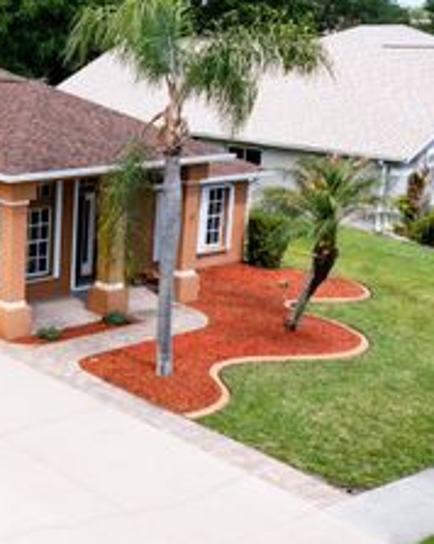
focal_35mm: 59
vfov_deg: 31.9
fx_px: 949
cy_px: 235
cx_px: -83
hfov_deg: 23.6
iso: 100
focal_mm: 10.26
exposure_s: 1/320
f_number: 6.3
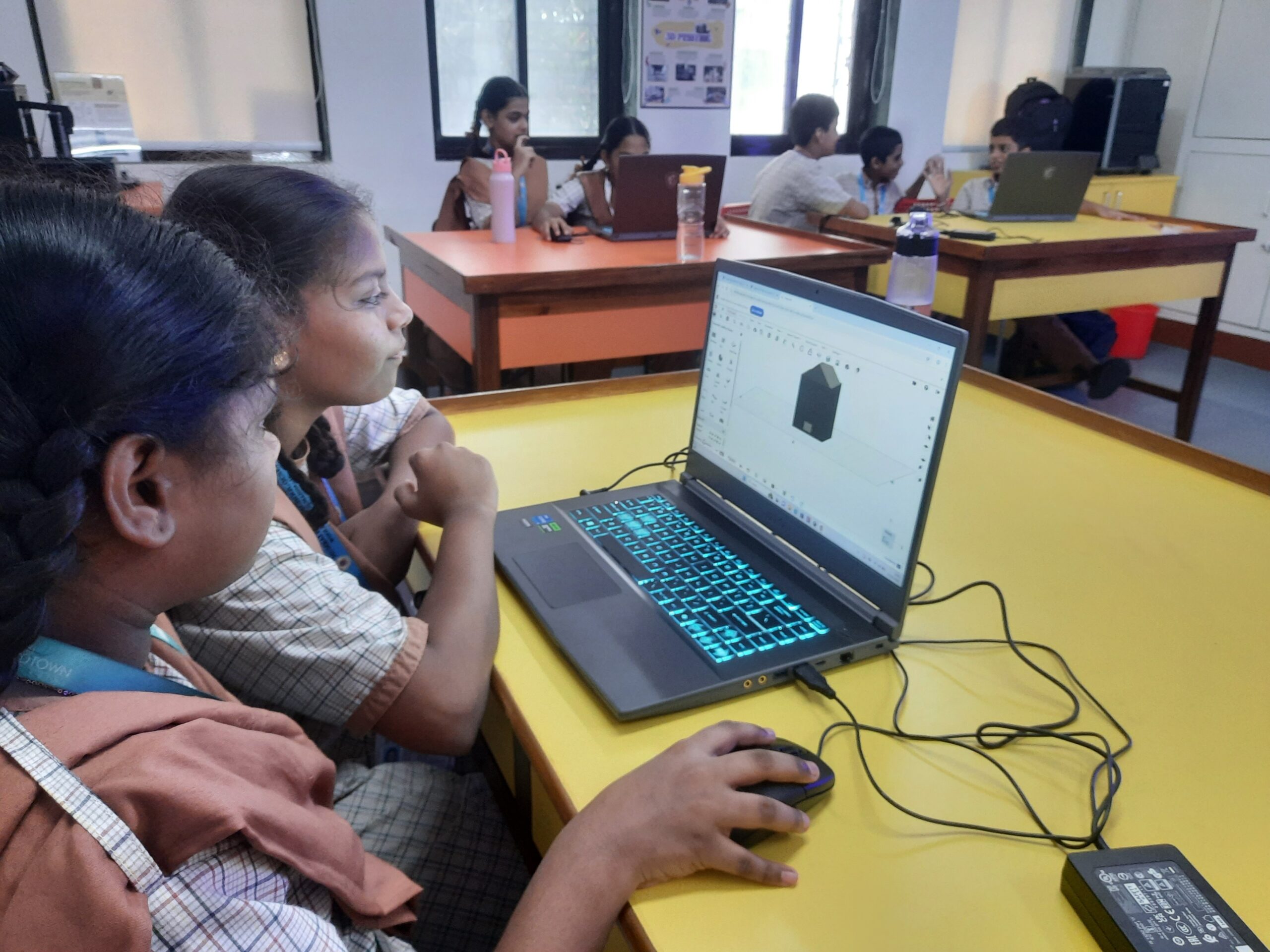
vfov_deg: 54.9
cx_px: 635
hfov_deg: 69.4
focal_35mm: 25
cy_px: 476
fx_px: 917
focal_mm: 4.6
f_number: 2
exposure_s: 1/25
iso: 400
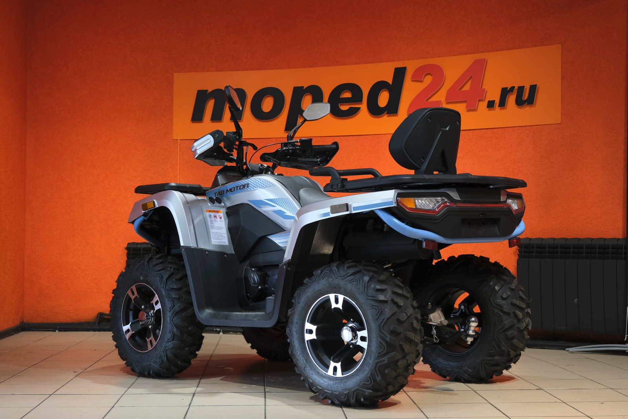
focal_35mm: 51
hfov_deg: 38.9
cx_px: 314
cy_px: 210
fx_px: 890
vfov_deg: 26.5
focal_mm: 34.2
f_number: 4
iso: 1600
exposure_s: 1/125
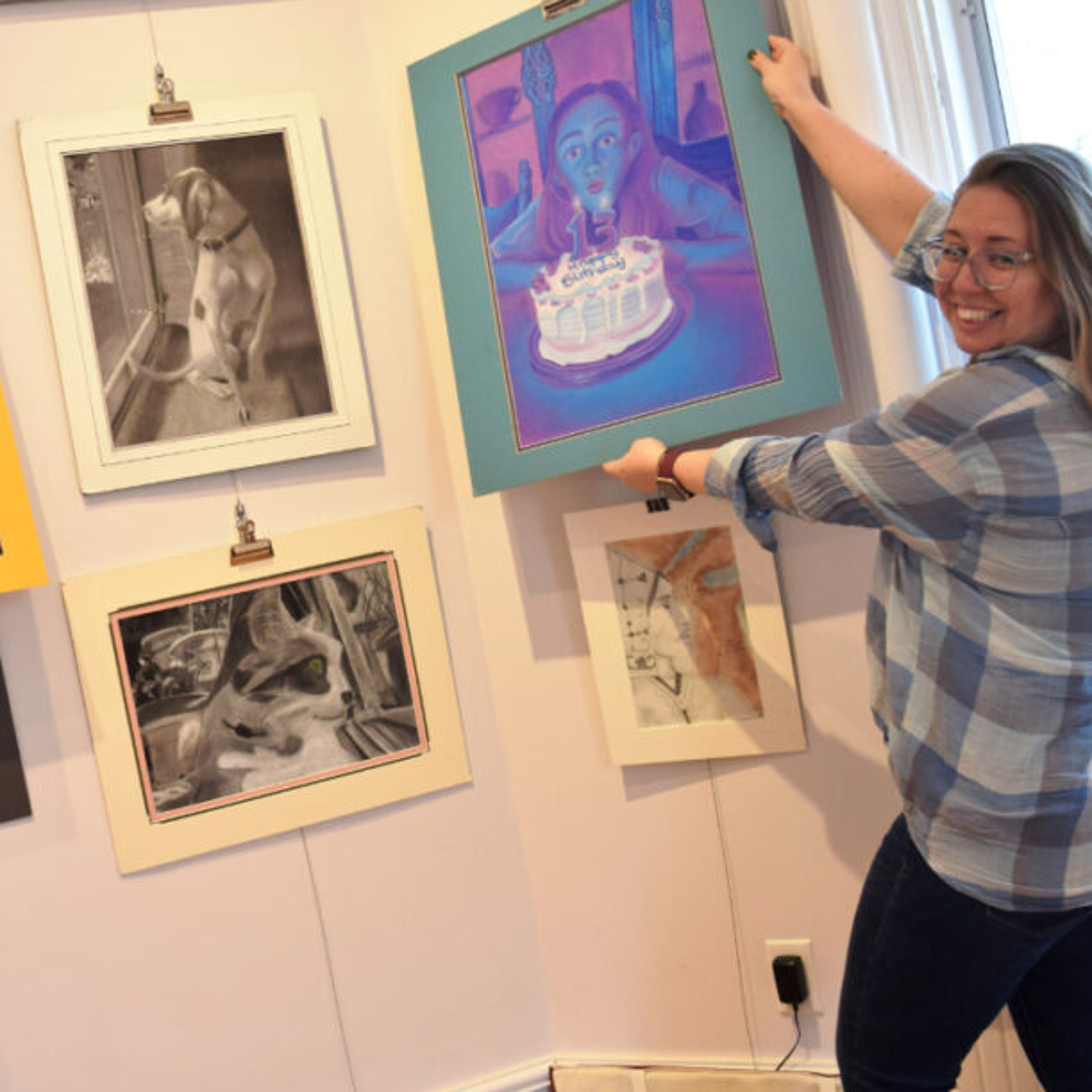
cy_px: 566
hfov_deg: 35.0
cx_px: 229
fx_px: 1677
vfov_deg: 36.1
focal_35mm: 47
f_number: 5
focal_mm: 22
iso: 400
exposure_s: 1/100
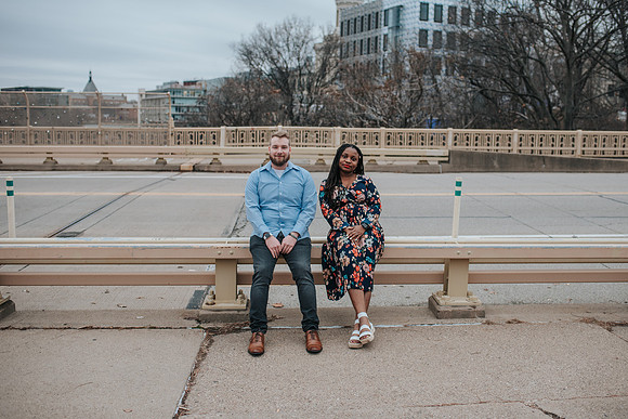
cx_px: 335
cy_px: 210
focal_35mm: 38
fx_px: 660
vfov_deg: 35.2
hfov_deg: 50.9
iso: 640
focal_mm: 35
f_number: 2.8
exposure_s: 1/320
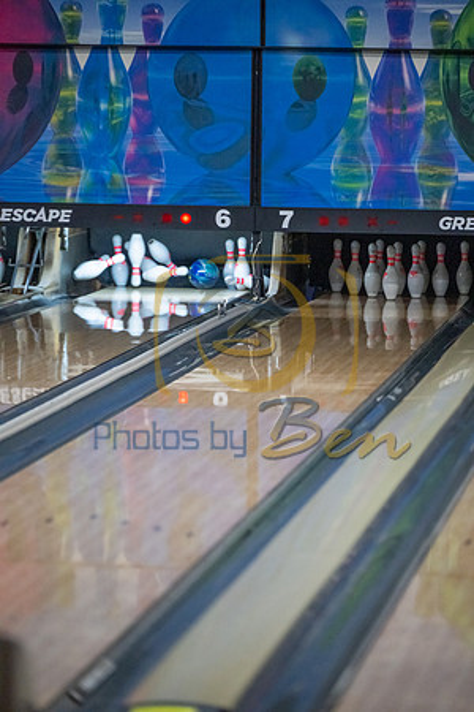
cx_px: 237
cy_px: 356
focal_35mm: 200
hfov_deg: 6.9
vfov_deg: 10.3
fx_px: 3950
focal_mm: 200
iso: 4000
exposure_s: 1/1000
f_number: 2.8
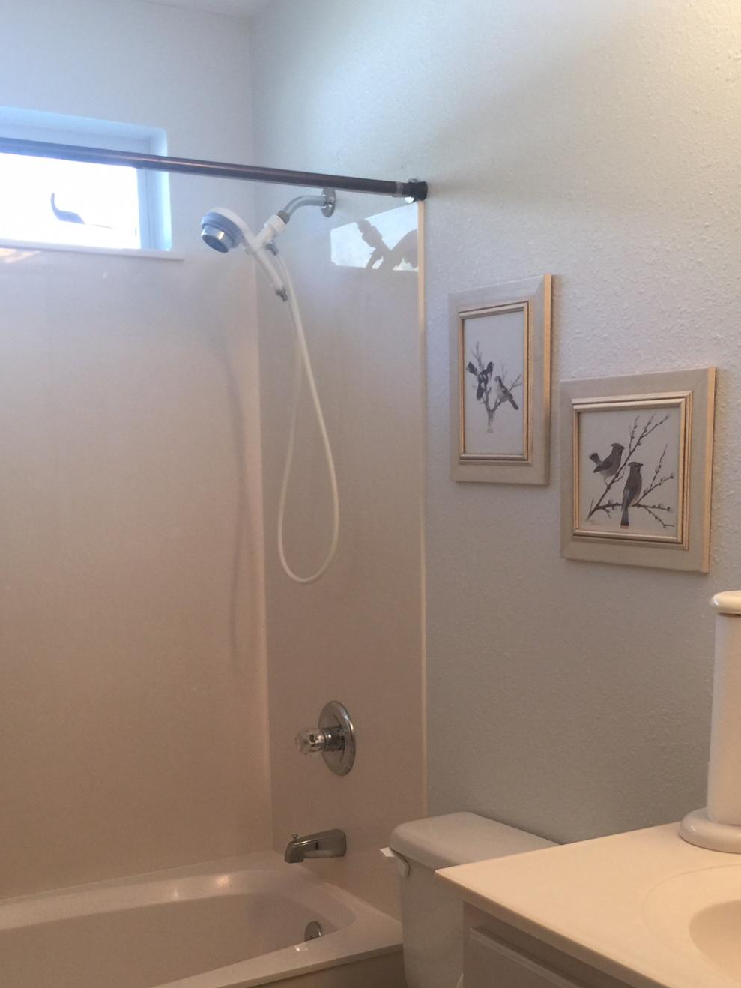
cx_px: 405
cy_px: 714
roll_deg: +0.9
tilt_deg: -8.9
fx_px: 1255
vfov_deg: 41.9
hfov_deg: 32.9
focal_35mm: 44
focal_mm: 4.15
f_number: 2.2
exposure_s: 1/30
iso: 32
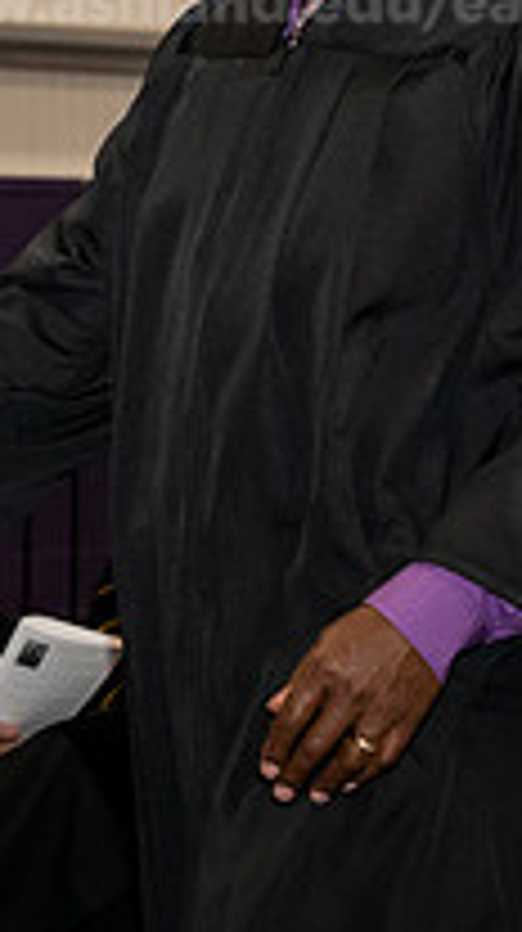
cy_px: 97
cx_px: -324
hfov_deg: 5.8
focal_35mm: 206
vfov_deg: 10.4
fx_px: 5084
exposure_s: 1/200
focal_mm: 70
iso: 2000
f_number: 5.6
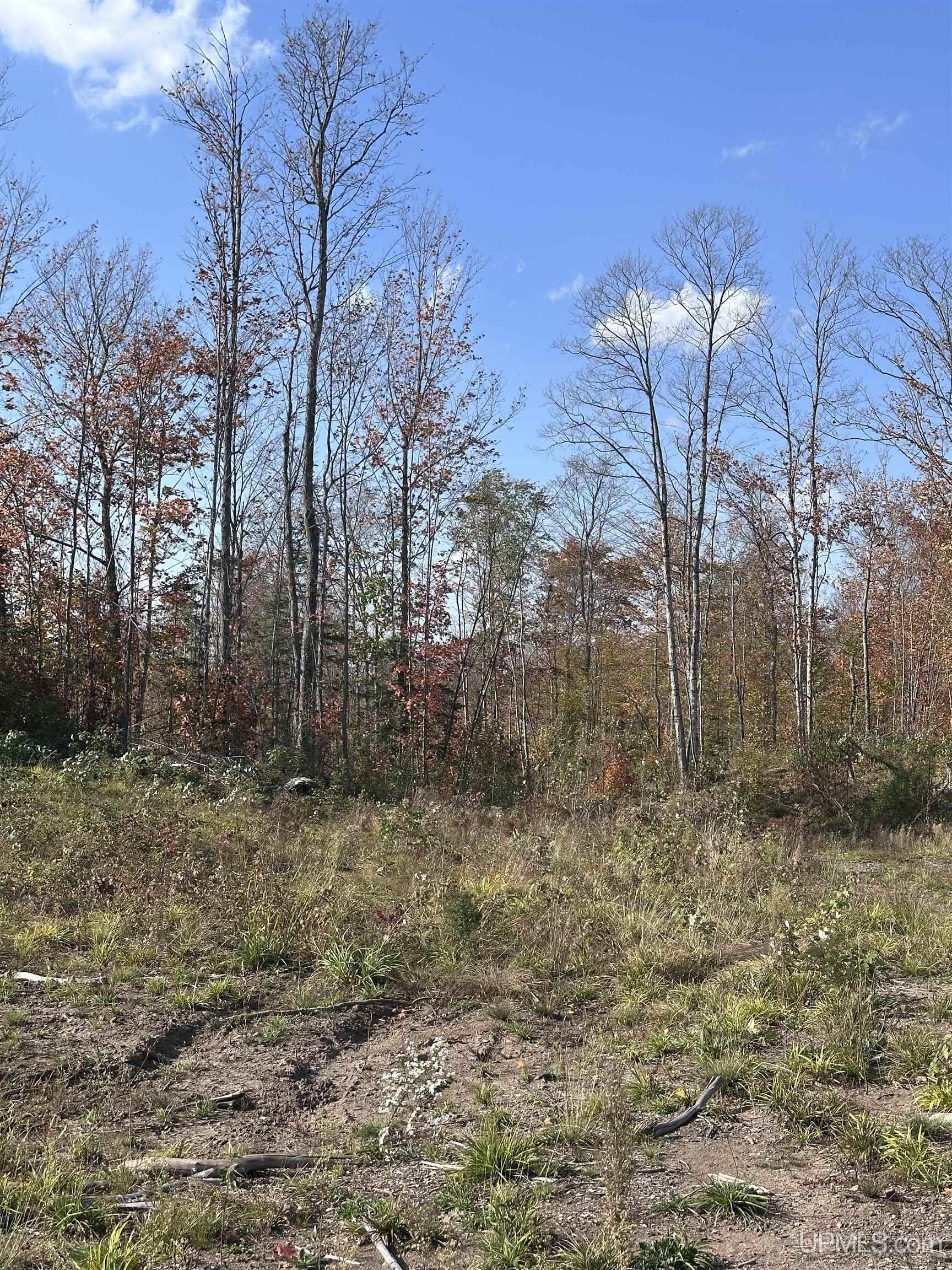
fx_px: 1760
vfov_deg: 39.7
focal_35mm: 48
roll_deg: -0.4
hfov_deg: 30.3
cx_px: 476
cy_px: 635
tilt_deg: +3.3
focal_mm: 6.86
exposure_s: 1/2976
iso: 64
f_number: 1.78
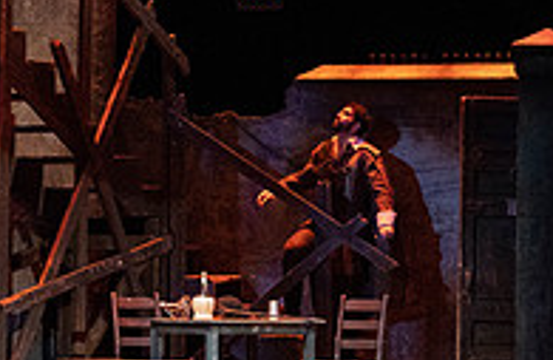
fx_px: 3706
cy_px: 37
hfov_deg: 8.5
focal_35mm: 243
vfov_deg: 5.6
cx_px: 514
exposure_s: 1/250
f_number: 4.5
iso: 6400
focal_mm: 77
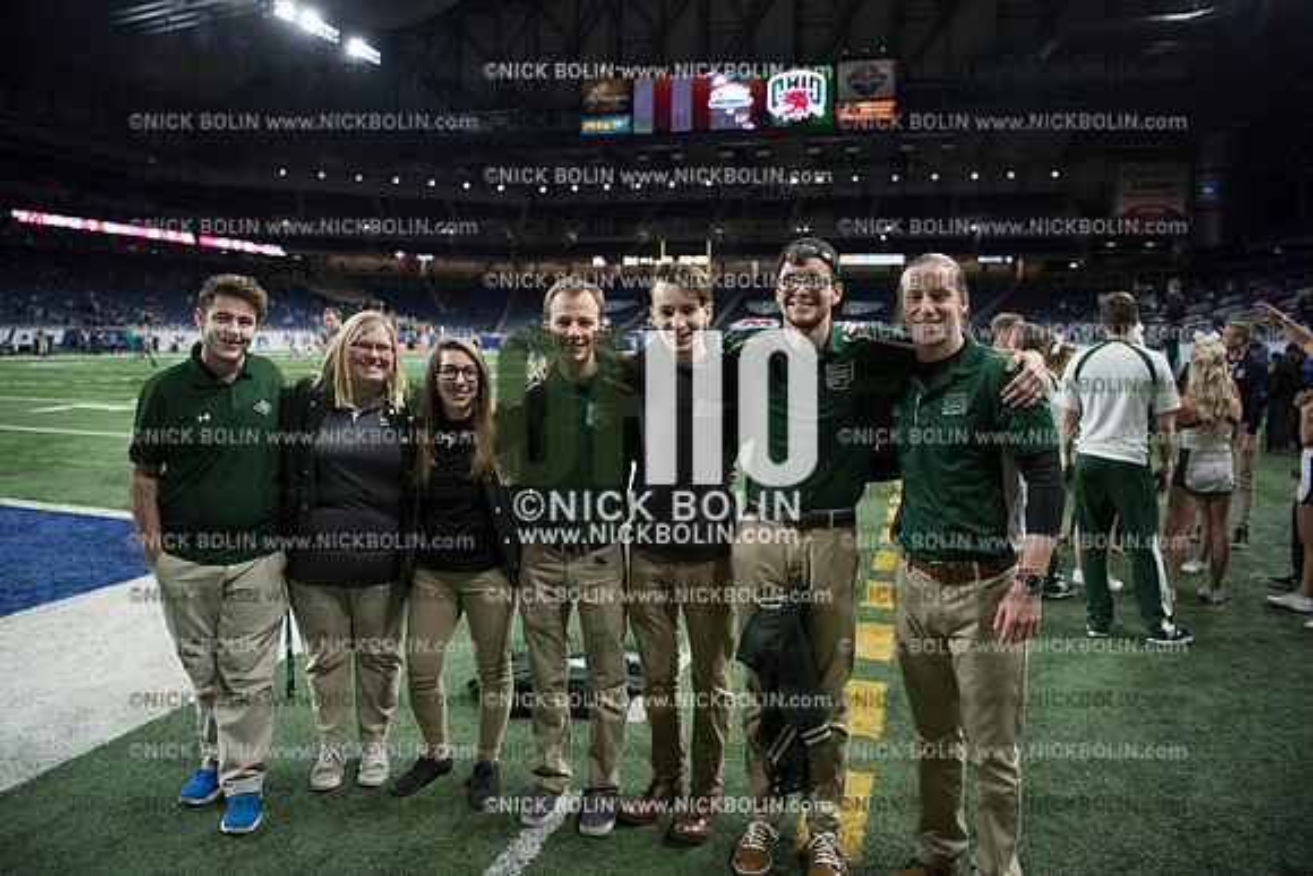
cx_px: 656
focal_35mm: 24
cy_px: 438
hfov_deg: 73.7
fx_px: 875
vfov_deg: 53.2
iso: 1250
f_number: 2.8
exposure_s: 1/800
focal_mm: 24
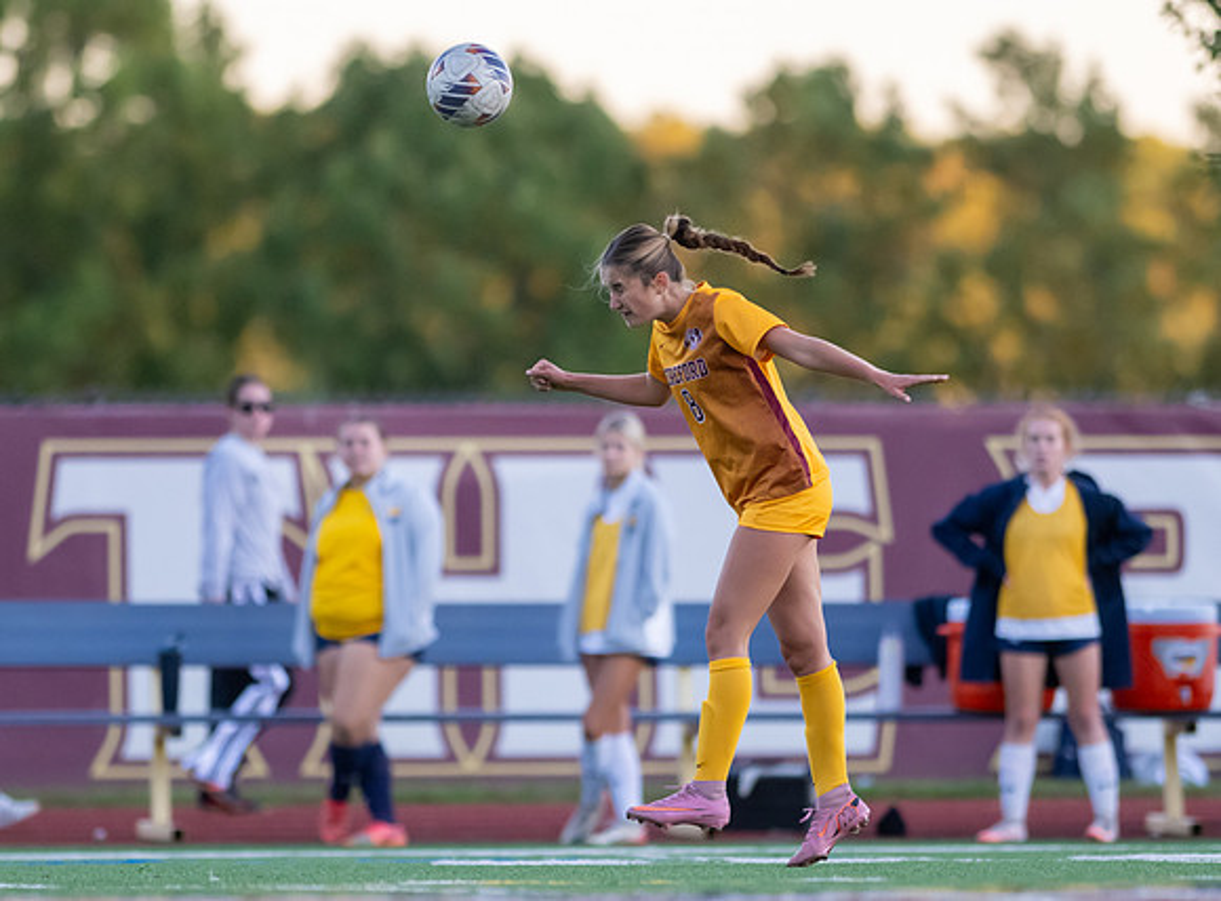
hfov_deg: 3.8
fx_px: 18550
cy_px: 525
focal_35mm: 529
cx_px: 568
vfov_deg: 2.8
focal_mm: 300
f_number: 2.8
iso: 2200
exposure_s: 1/1600
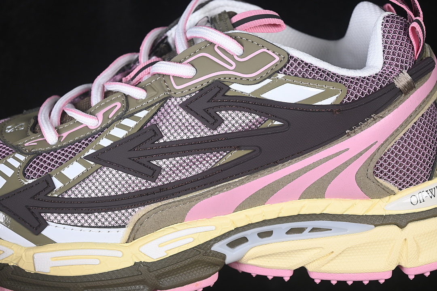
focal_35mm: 75
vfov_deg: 18.2
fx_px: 910
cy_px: 146
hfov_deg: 27.0
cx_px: 218
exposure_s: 1/80
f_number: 7.1
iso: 160
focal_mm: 50
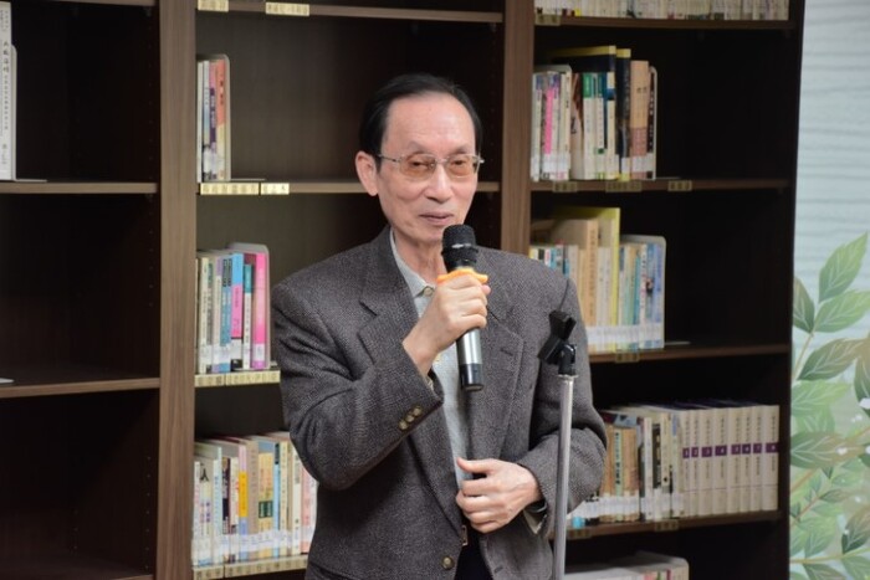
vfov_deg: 13.0
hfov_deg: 19.5
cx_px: 435
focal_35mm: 105
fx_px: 2538
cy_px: 290
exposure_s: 1/40
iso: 1250
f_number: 5
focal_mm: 70
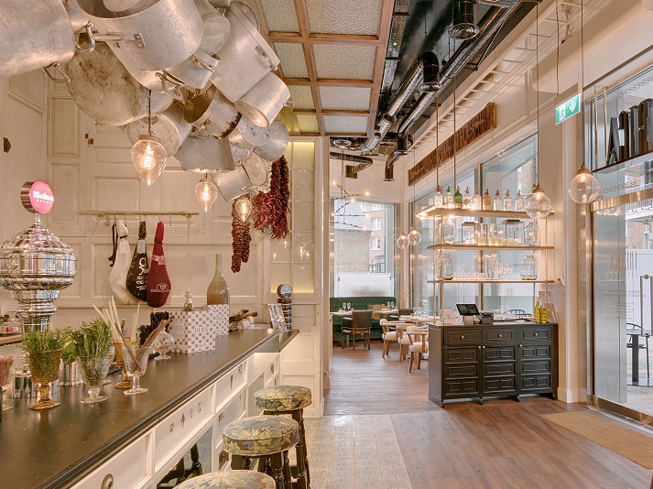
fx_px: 453
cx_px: 384
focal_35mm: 24
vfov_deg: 56.5
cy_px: 280
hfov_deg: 71.1
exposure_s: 1
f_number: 8
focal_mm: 9
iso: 200
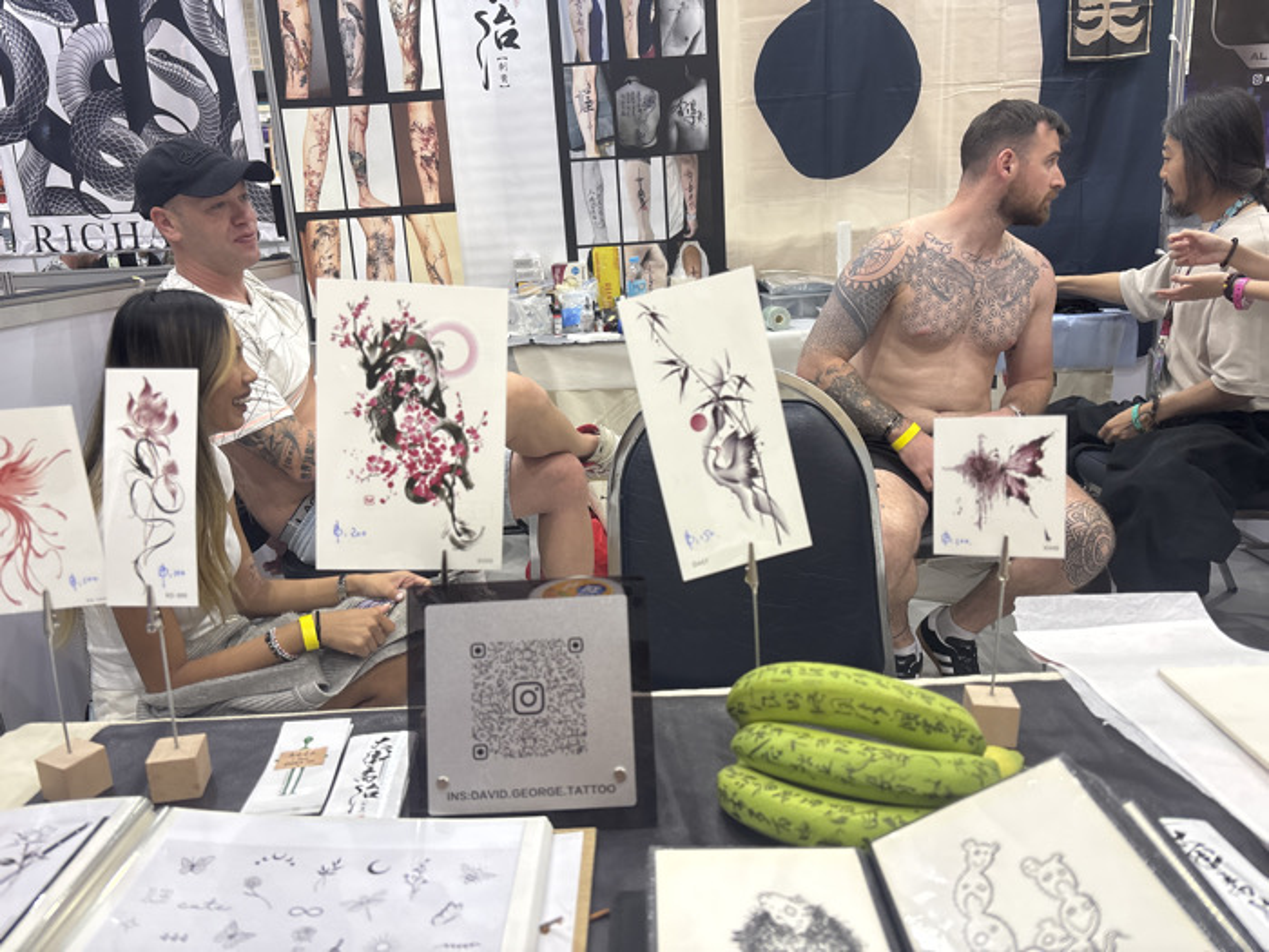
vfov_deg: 53.1
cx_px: 634
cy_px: 476
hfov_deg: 67.3
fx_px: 953
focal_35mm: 26
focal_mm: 5.96
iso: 125
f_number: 1.6
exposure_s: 1/120
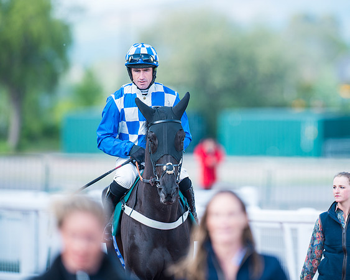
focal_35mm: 451
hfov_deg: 4.3
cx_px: 210
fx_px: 4670
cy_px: 140
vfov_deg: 3.4
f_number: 5
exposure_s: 1/400
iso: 160
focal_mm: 400
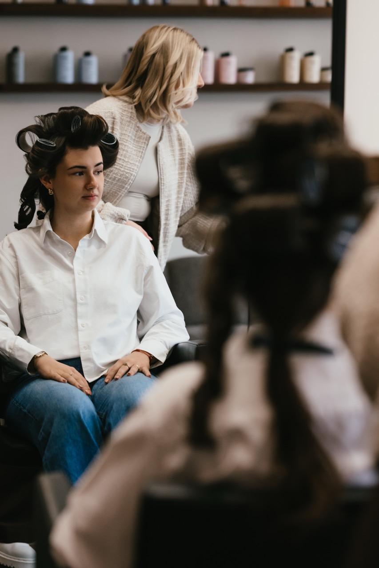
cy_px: 284
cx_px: 190
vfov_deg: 23.9
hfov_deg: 16.1
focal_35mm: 85
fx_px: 1343
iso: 1250
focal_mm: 85
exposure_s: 1/125
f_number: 2.5
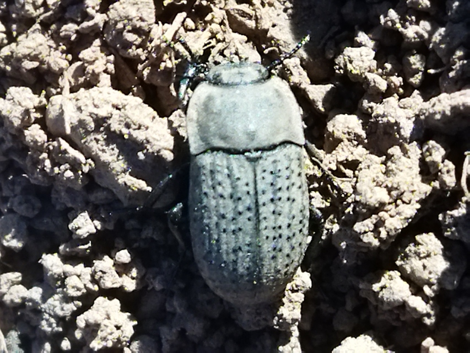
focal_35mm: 27
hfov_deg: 65.3
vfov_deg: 51.4
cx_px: 235
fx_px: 367
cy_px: 176
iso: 99
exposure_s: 1/969
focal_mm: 4.71
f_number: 1.79
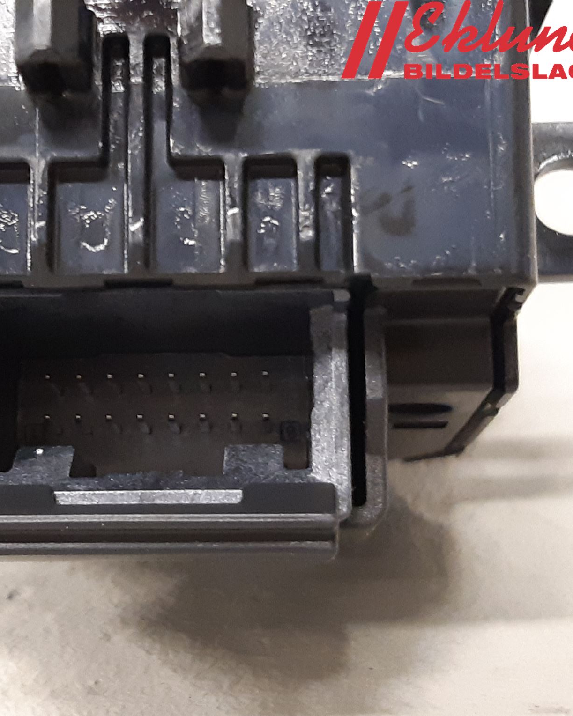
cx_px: 149
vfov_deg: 52.8
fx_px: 721
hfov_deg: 42.1
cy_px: 359
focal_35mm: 34
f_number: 1.7
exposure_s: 1/25
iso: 320
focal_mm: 3.93
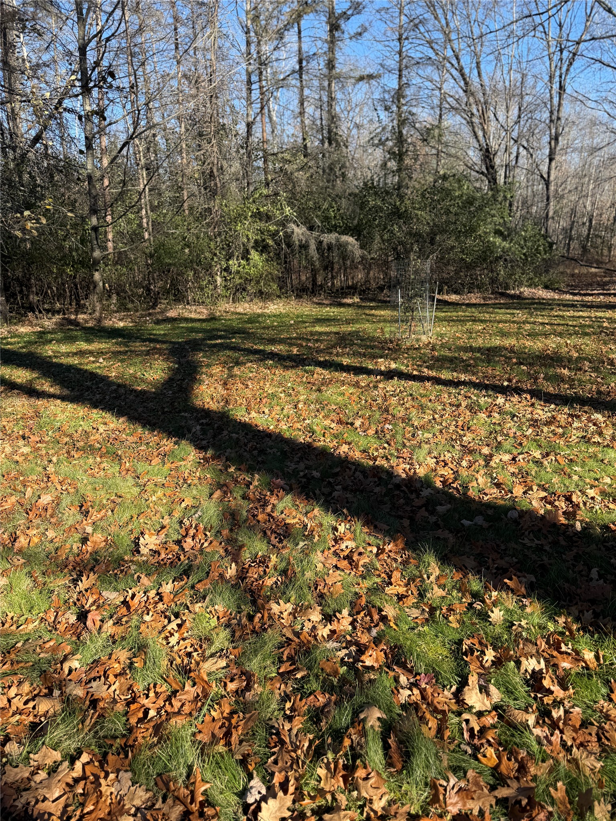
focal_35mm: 24
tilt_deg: -14.6
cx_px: 308
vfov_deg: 71.6
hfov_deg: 56.8
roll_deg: +1.2
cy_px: 410
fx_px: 569
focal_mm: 6.76
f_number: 1.78
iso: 80
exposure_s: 1/1385
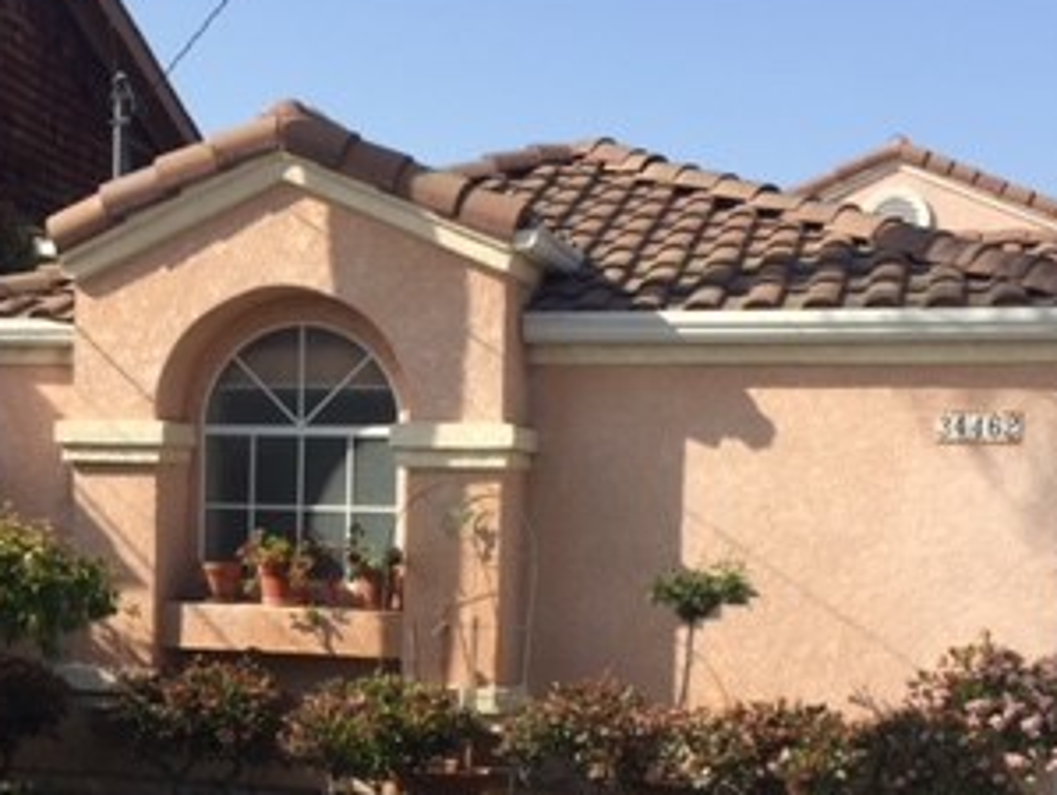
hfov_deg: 30.9
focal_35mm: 62
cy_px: 682
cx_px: 346
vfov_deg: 23.2
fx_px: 1895
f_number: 2.2
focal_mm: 4.15
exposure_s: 1/1522
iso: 32
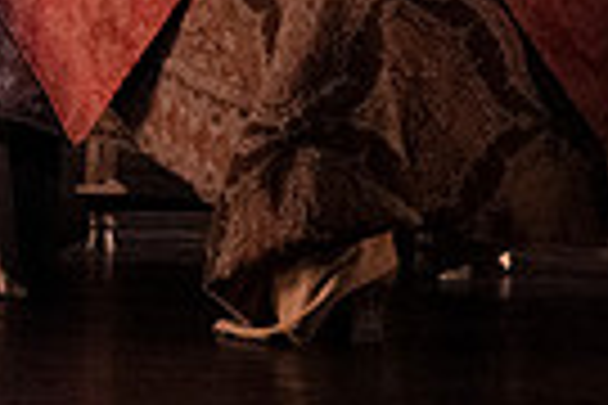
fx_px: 26767
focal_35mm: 1585
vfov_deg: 0.9
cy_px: -326
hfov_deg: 1.3
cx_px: 41
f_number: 5.6
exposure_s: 1/400
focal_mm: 370
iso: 20000
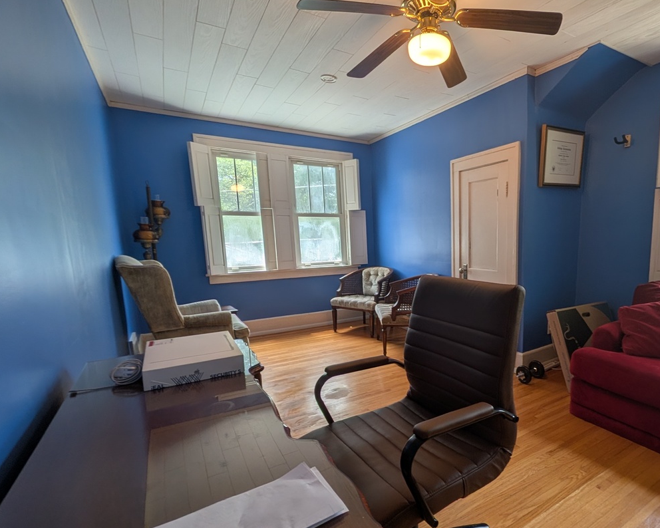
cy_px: 289
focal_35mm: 17
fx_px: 332
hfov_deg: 87.1
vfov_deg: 76.8
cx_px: 428
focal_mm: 2.02
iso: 46
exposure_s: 1/197
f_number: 1.7
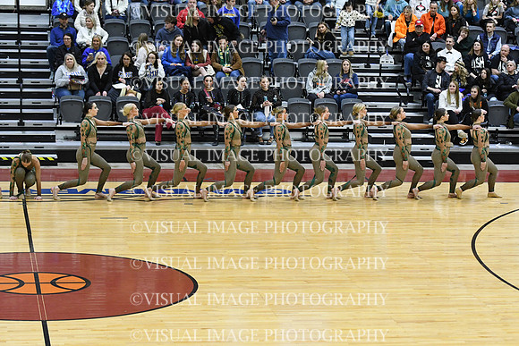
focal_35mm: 105
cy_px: 173
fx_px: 1514
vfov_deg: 13.0
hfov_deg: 19.5
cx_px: 260
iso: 3200
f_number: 2.8
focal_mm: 70
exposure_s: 1/400
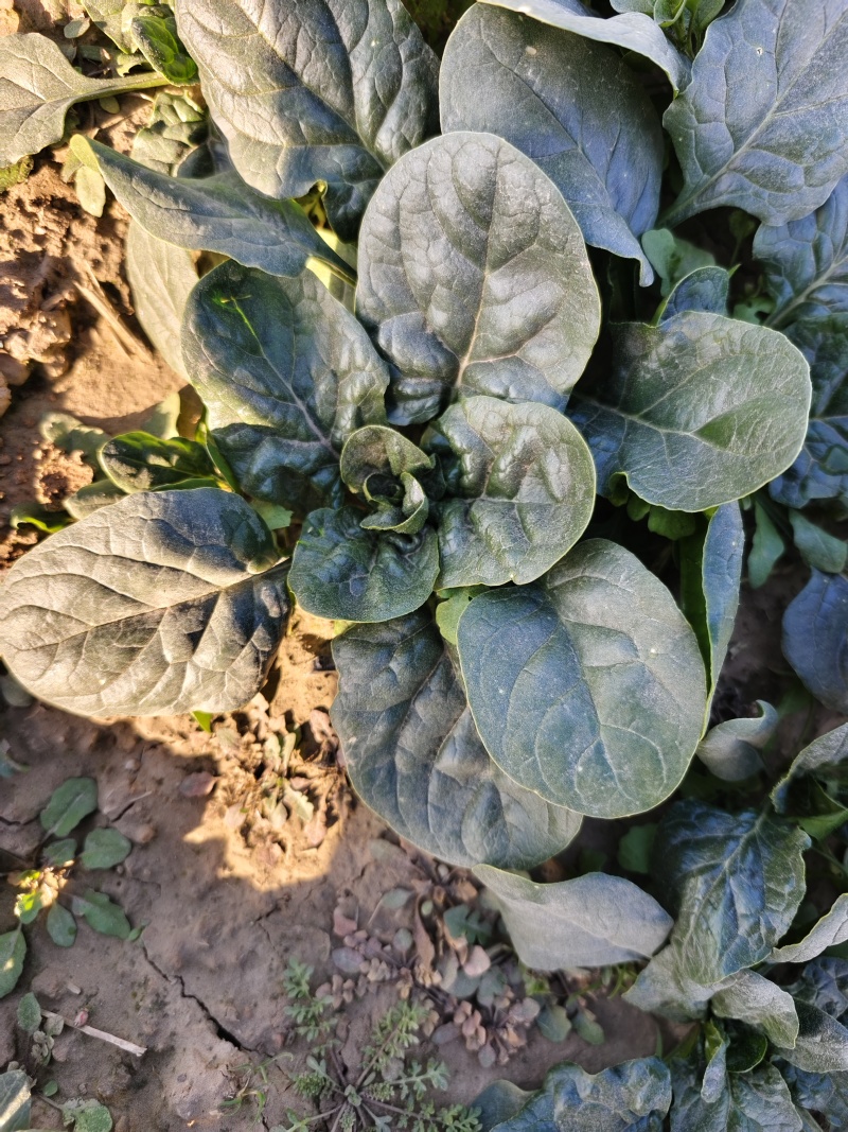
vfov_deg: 73.9
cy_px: 566
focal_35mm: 23
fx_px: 751
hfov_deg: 58.9
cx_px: 424
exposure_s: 1/103
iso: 50
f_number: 1.68
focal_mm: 6.45
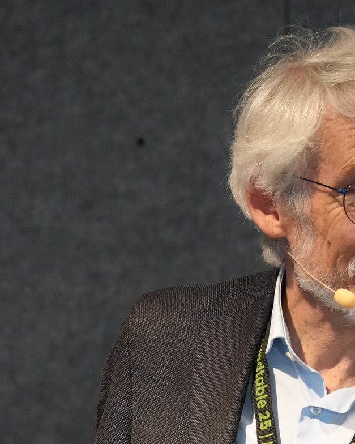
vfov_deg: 4.7
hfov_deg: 3.8
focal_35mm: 411
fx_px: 5399
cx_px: 246
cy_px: 493
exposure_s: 1/160
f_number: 5.6
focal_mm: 149
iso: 5000
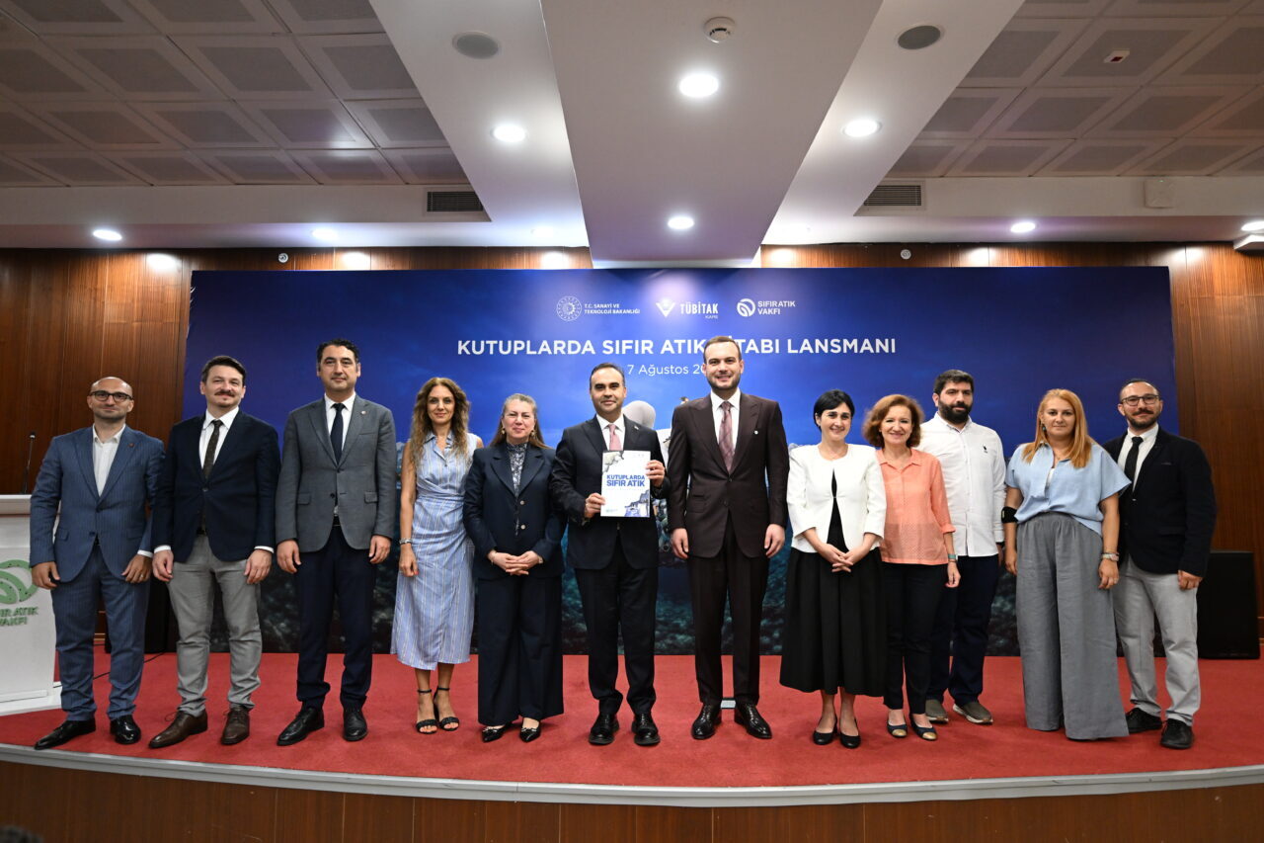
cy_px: 422
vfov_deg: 59.5
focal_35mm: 21
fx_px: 737
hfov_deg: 81.2
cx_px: 632
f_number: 3.2
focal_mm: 21
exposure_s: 1/200
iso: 2500
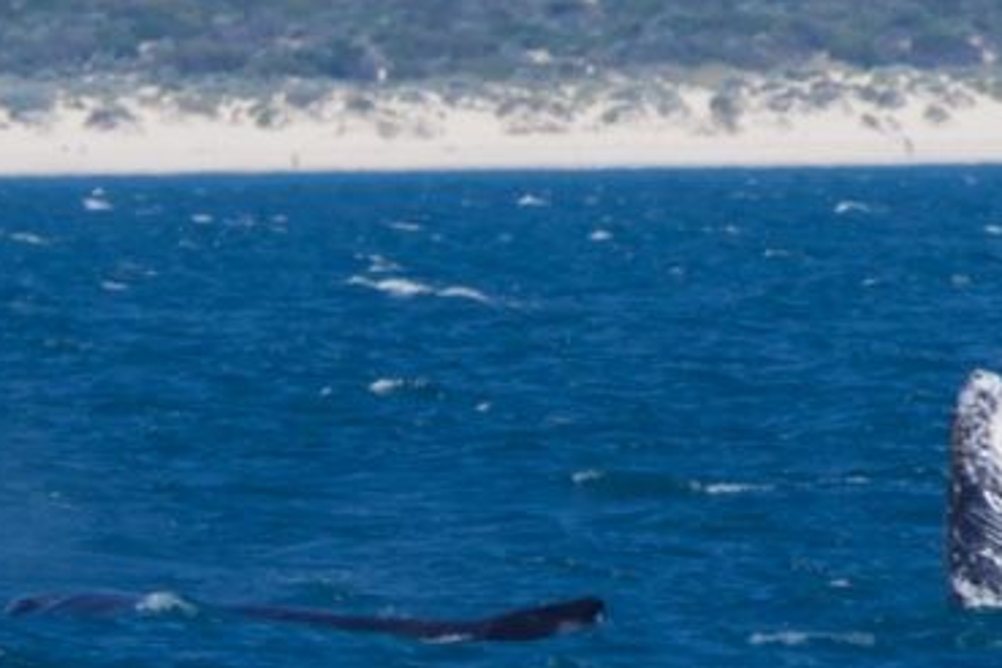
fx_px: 36236
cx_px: 766
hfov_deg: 1.6
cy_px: 281
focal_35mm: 1302
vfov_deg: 1.1
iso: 1000
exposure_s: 1/3200
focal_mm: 600
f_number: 8
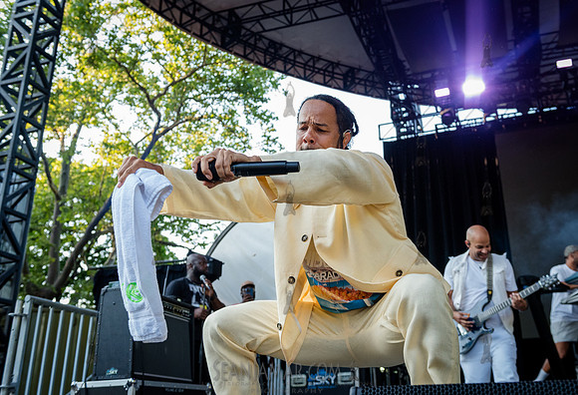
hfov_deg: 50.4
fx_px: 612
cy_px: 178
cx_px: 324
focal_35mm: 38
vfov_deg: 35.7
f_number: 4
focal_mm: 34
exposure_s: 1/500
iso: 1600
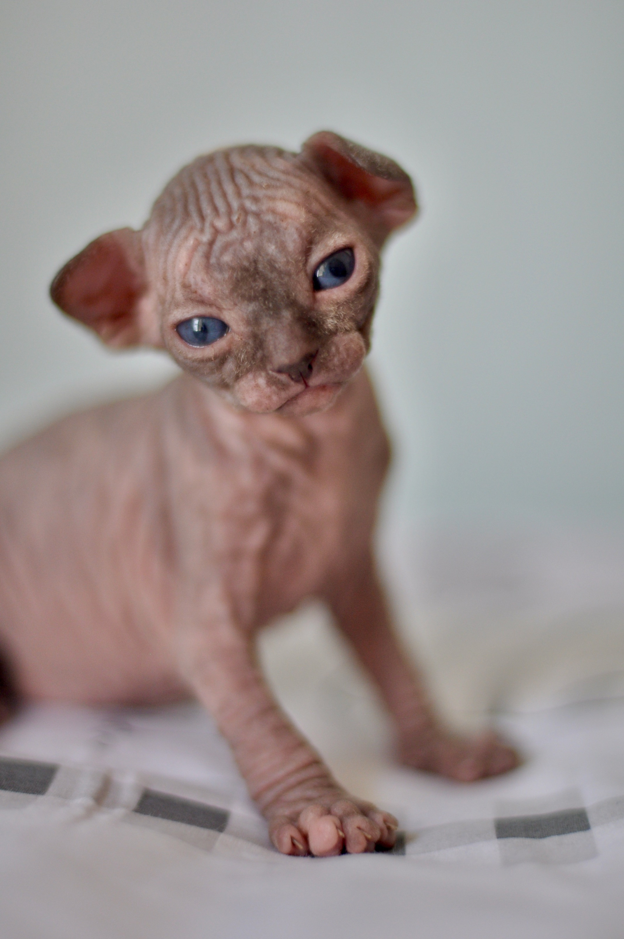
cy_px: 470
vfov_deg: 27.0
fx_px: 1955
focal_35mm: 75
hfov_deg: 18.1
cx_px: 312
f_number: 1.4
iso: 500
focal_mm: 50
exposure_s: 1/800
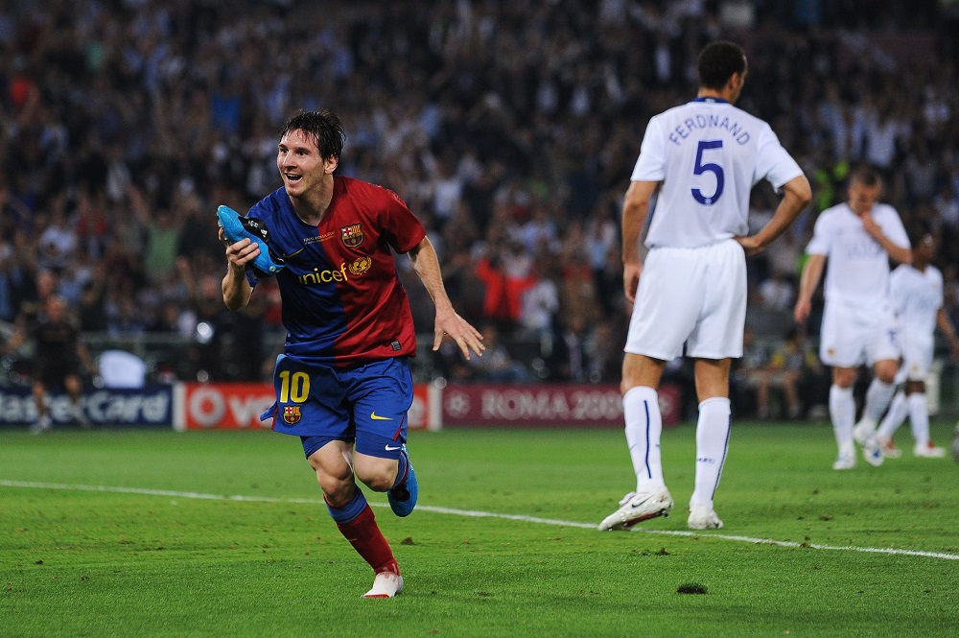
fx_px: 3992
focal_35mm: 150
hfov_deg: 13.7
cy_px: 319
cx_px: 480
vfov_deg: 9.1
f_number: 2.8
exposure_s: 1/1000
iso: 1600
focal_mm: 150
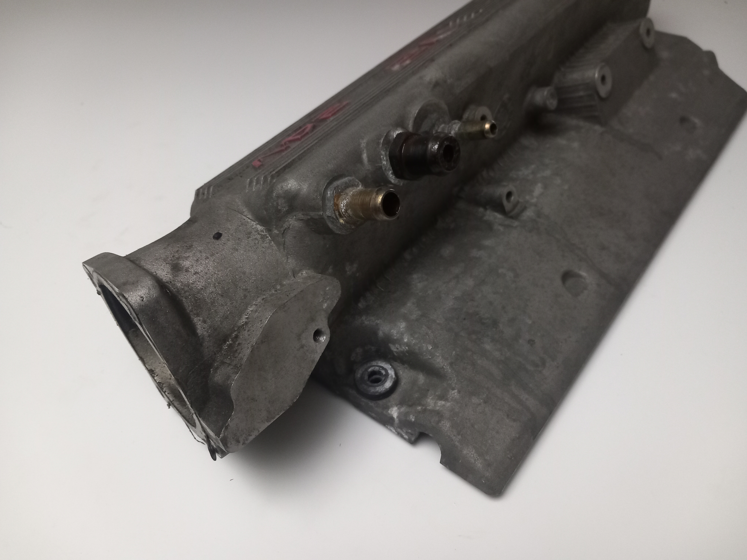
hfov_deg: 65.3
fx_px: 583
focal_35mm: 27
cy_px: 280
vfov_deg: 51.4
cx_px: 374
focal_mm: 4
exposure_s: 1/20
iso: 400
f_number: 1.8
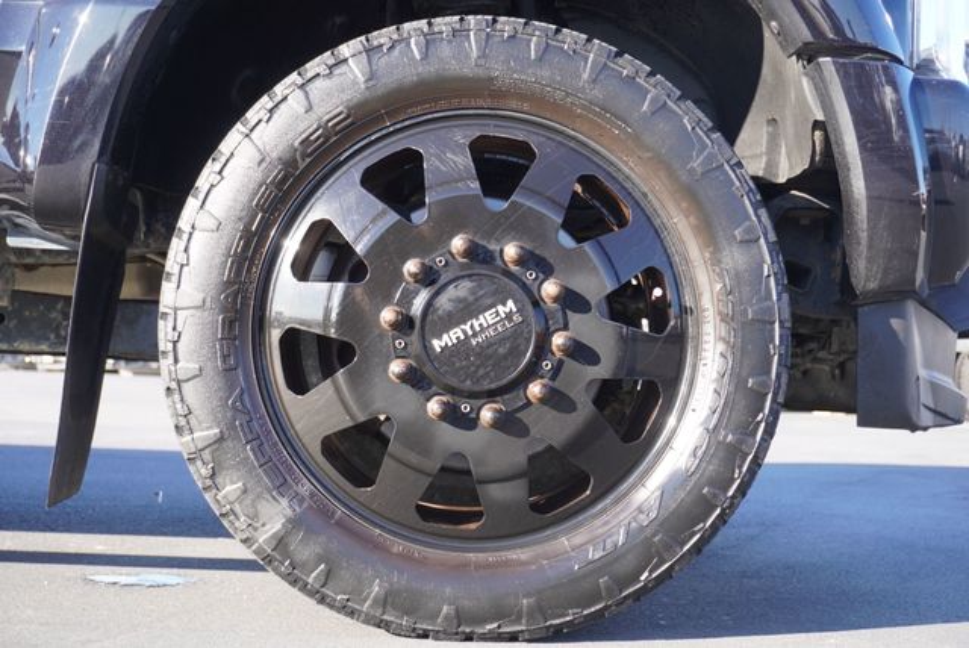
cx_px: 484
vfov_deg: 22.7
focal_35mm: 60
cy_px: 324
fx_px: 1616
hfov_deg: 33.4
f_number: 5.6
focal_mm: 40
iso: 320
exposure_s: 1/160
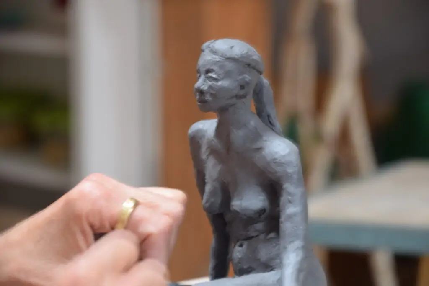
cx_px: 214
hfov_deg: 13.7
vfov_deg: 9.2
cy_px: 143
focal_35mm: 150
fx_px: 1788
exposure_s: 1/5
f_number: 5.6
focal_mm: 100
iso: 100
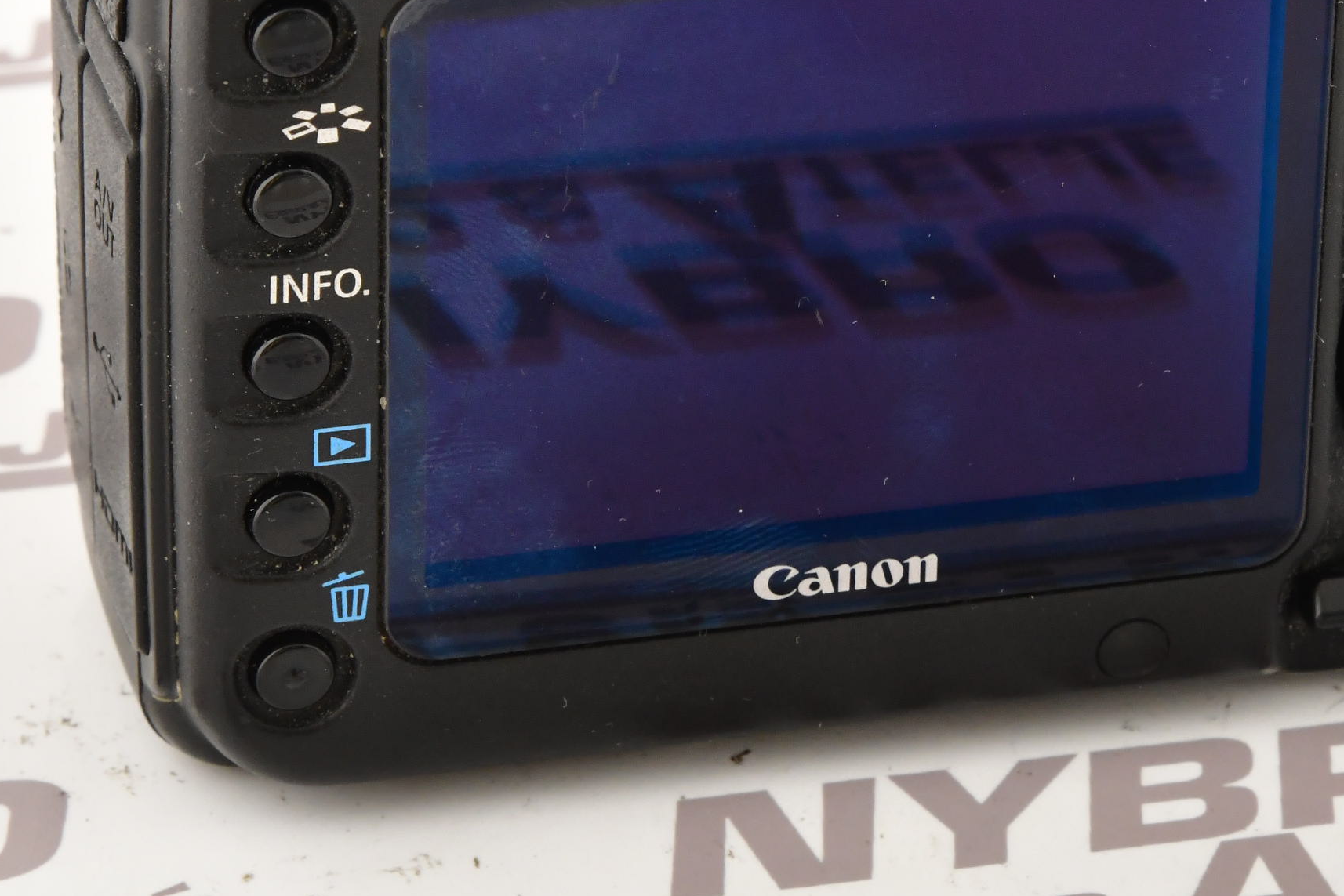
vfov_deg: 4.7
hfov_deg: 7.1
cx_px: 994
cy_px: -67
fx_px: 10789
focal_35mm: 289
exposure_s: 1/160
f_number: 14
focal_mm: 120
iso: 1600
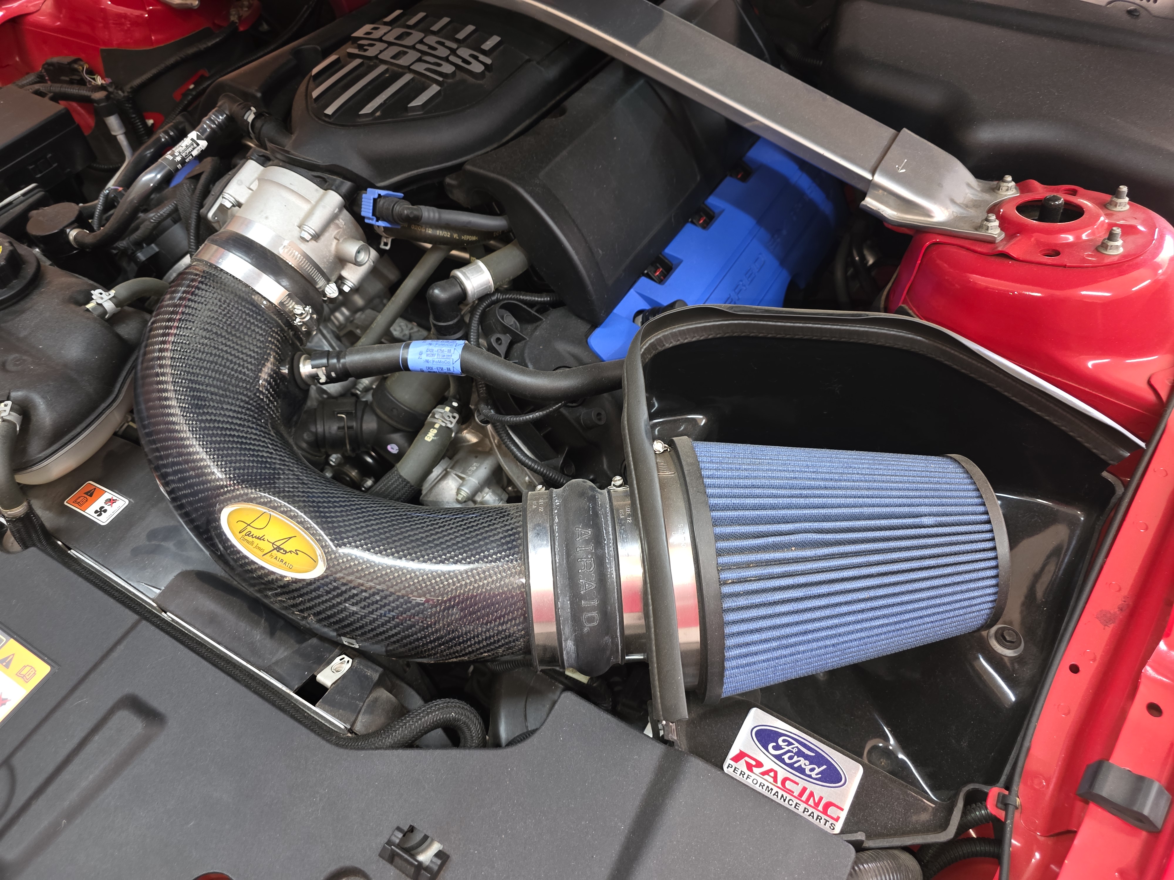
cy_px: 440
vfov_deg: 58.9
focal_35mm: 23
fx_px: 780
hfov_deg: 73.9
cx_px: 587
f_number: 1.7
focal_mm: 6.3
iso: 1250
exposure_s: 1/15
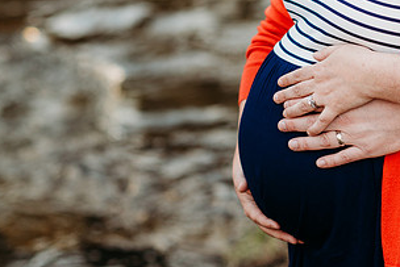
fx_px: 2056
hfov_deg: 11.1
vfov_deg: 7.4
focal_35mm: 185
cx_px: 288
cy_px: 82
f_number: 2.8
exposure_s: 1/200
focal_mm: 85
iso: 125
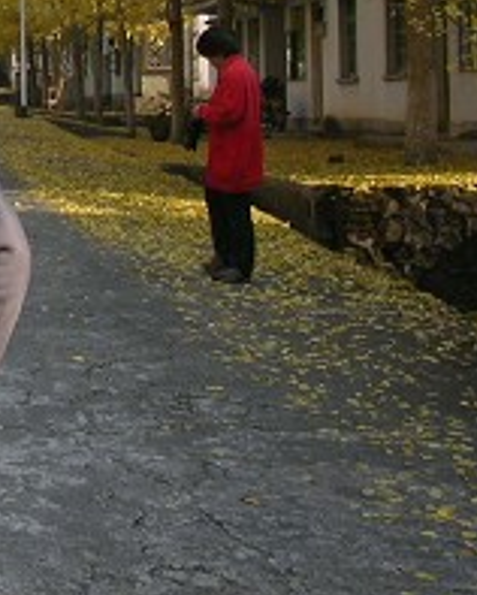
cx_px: -187
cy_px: 27
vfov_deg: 18.1
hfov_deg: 14.1
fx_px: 1832
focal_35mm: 104
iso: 50
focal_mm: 5.8
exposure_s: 1/45
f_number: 8.5
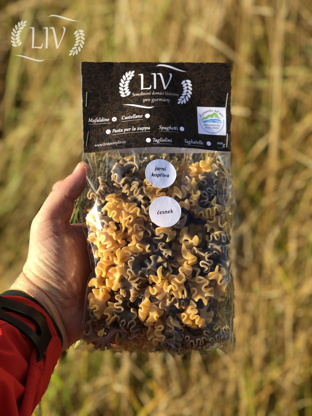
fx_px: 625
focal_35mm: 52
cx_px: 156
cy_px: 208
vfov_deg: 36.8
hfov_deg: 28.0
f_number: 2.4
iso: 16
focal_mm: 6
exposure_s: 1/392
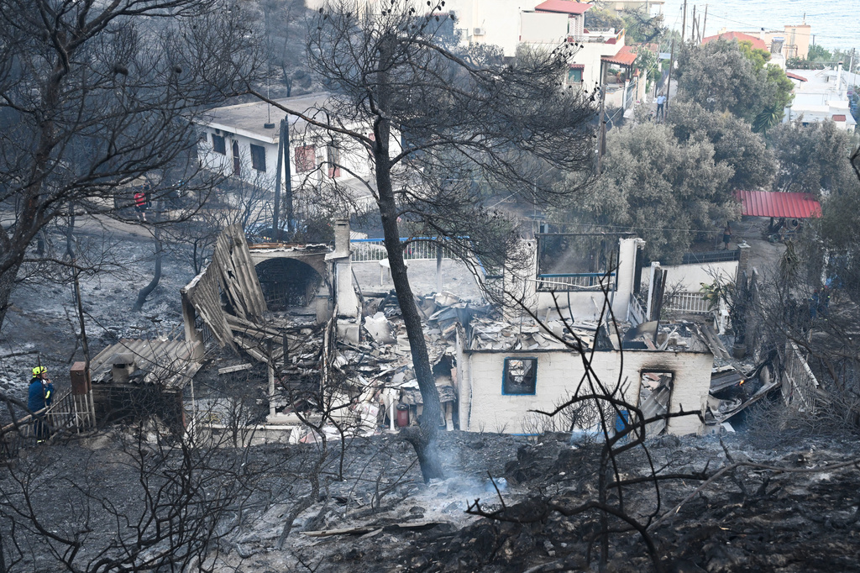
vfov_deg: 33.4
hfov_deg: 48.5
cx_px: 430
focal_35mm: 40
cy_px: 286
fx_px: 955
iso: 2000
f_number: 4
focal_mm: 40
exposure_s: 1/400
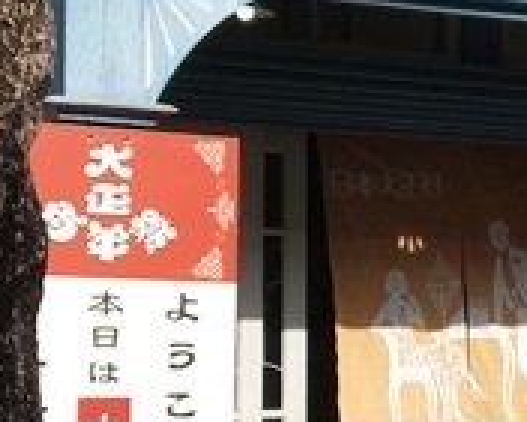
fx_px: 1810
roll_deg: -1.4
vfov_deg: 13.2
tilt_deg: -1.4
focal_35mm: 116
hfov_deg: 16.2
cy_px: 350
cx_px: 533
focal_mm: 4.15
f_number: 2.2
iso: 25
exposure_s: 1/1221
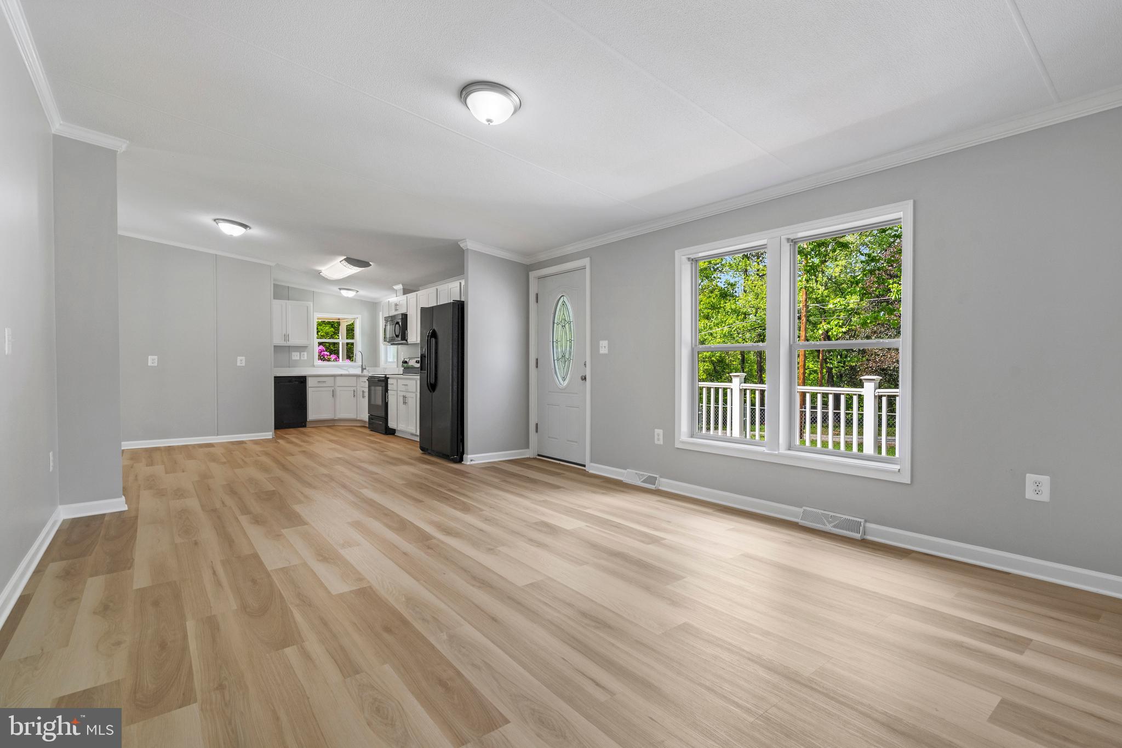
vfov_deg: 73.7
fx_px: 499
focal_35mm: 16
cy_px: 374
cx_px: 561
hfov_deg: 96.7
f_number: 8
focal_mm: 16
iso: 640
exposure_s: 1/1250
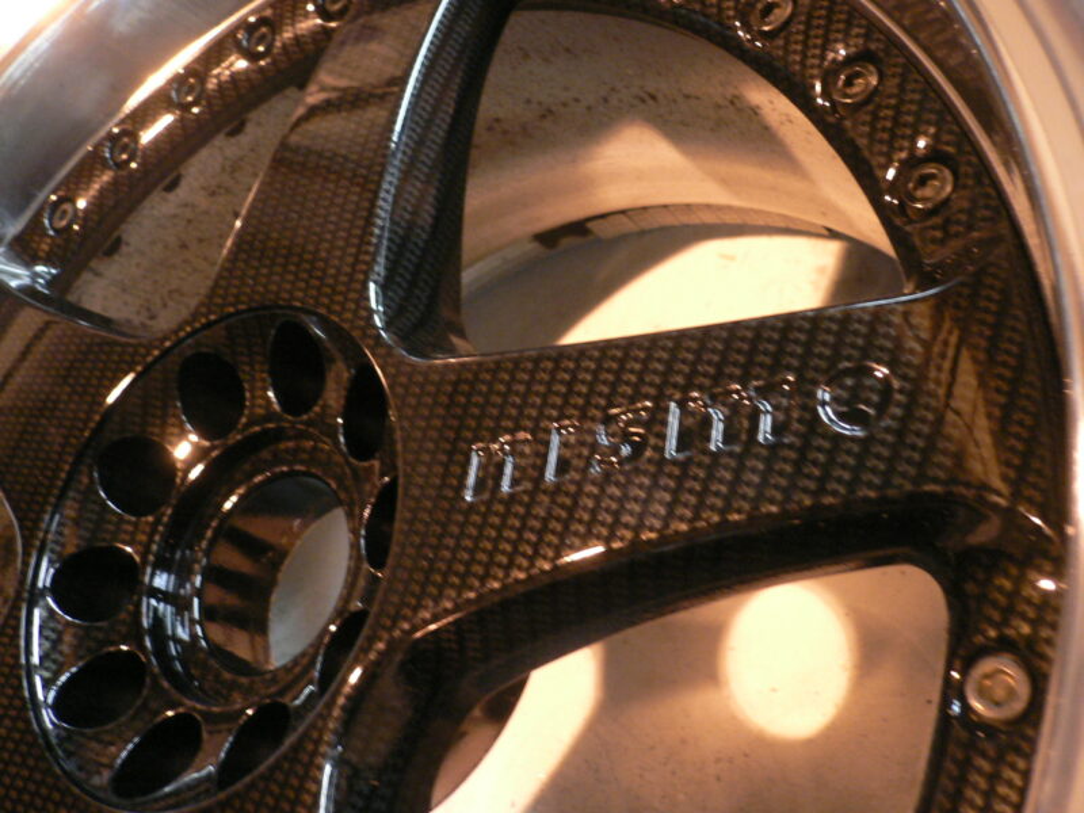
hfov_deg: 52.6
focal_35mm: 35
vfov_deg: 40.7
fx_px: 1096
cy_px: 406
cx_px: 542
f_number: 2.8
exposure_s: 1/8
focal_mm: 5.8
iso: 200
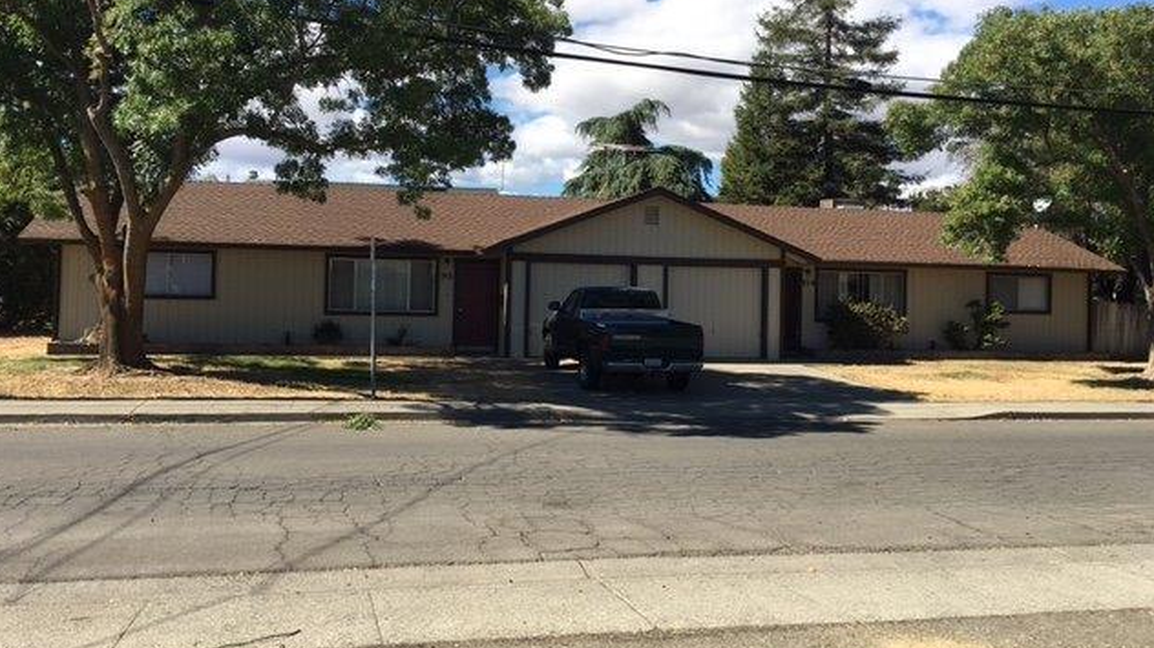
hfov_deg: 61.0
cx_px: 573
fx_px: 979
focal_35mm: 32
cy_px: 263
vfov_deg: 36.5
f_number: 2.2
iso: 25
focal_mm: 4.15
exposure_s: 1/1261
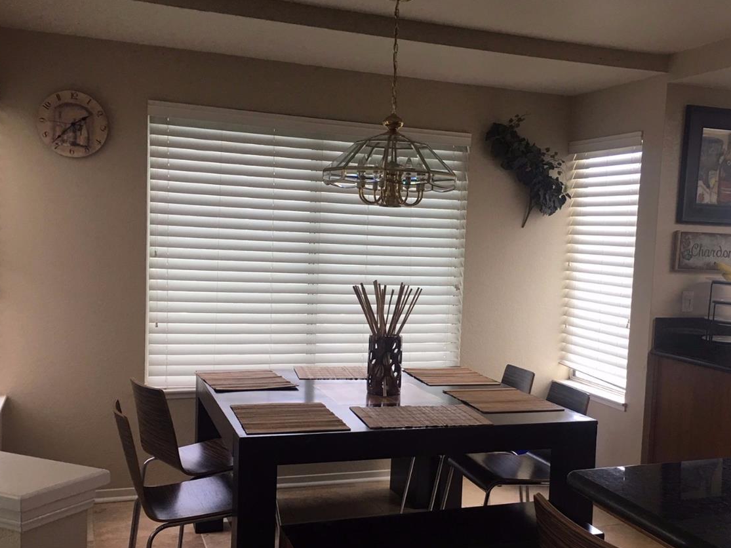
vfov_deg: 36.7
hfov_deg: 47.6
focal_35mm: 39
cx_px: 430
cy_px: 325
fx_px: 823
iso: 32
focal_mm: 4.15
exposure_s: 1/30
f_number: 2.2
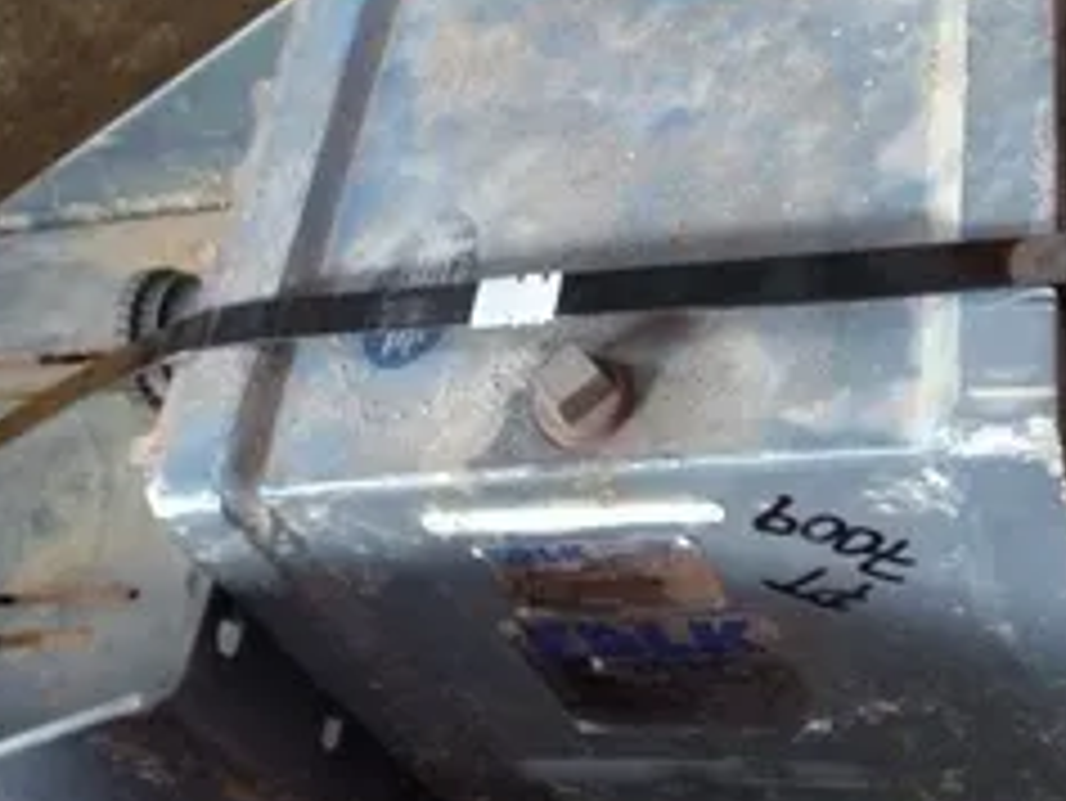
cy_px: 392
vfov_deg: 24.8
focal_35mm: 59
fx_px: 1818
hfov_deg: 32.6
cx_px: 616
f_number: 2.4
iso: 400
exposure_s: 1/17
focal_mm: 4.28
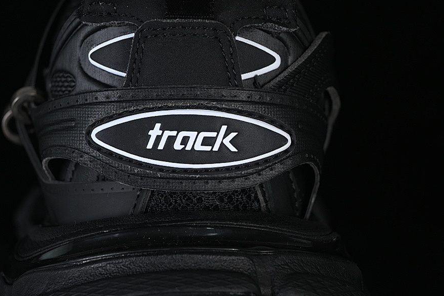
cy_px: 147
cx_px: 173
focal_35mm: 92
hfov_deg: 22.1
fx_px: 1135
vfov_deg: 14.9
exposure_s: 1/60
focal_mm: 50
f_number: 6.3
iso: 160
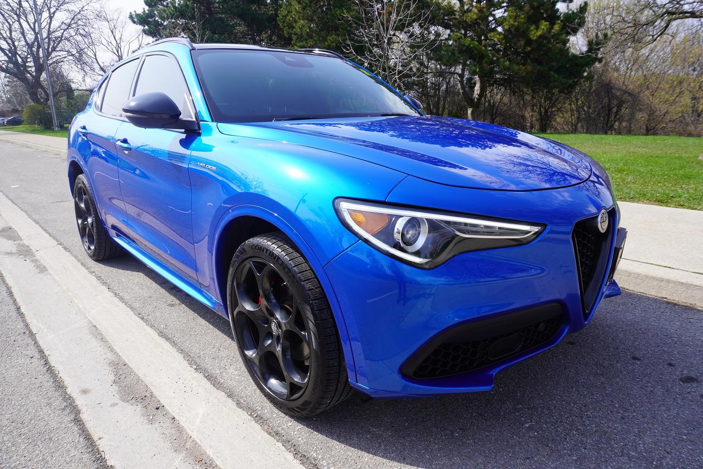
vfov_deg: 53.2
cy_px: 234
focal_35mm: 24
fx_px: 469
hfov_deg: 73.7
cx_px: 352
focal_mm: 16
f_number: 9
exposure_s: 1/125
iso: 100
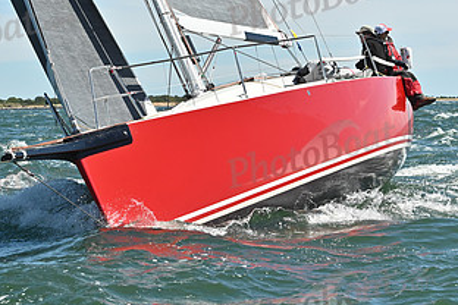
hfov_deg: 15.7
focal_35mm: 130
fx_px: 1654
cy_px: 95
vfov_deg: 10.5
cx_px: 153
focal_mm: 70
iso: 320
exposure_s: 1/1600
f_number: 6.3
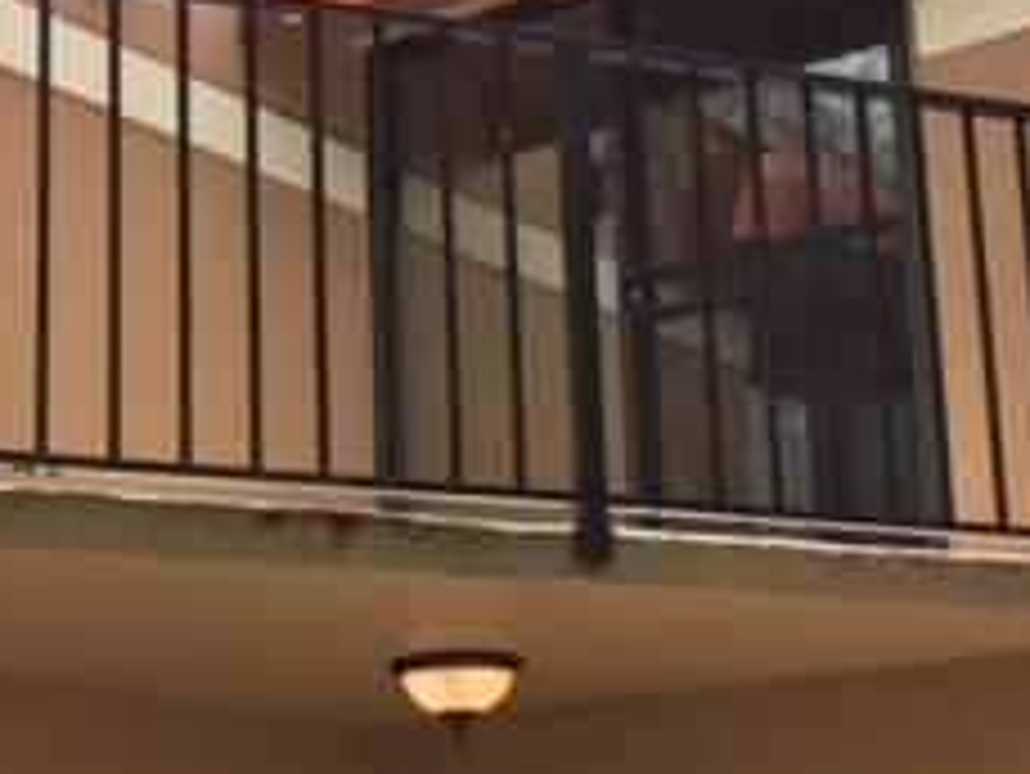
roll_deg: +0.5
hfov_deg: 23.9
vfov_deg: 18.2
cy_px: 477
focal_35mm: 81
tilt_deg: +14.1
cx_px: 301
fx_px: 2411
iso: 32
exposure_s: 1/1199
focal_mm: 4.15
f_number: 2.2
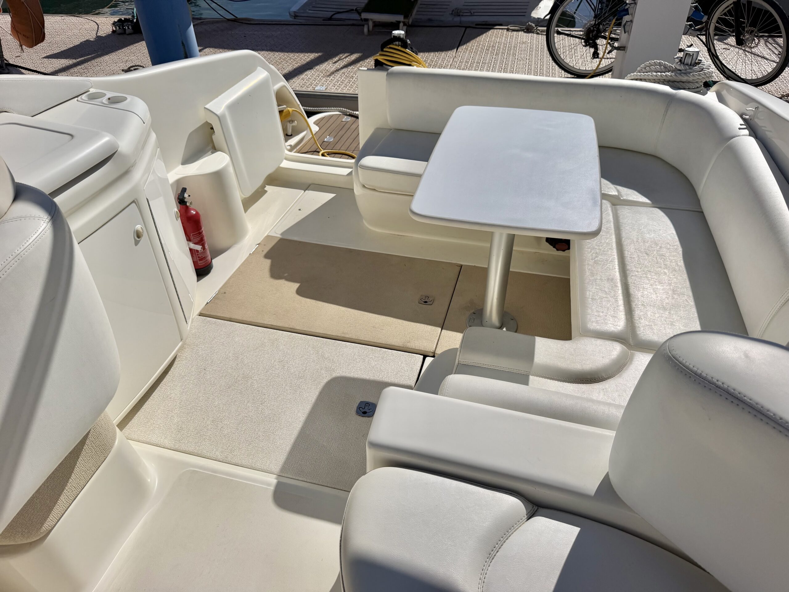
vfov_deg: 56.8
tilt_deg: -39.0
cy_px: 296
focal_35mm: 24
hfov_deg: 71.6
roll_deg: +1.8
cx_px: 394
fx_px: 547
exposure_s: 1/32258
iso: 100
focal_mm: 6.76
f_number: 1.78
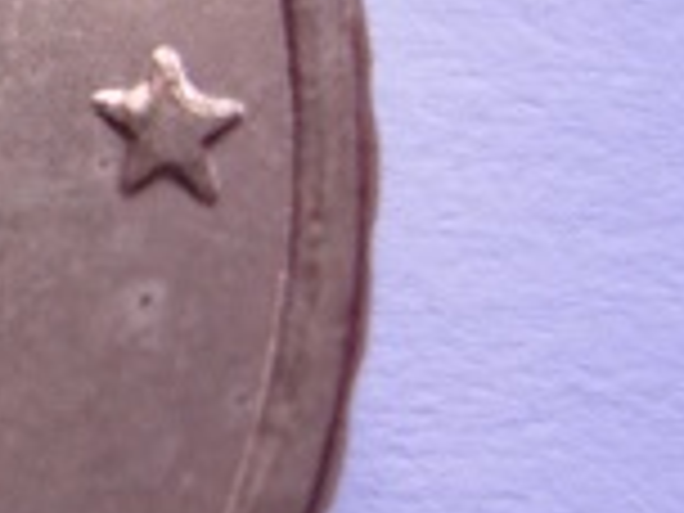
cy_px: 153
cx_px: -936
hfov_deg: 9.2
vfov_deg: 7.7
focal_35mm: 194
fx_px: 3833
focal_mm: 7.8
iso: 64
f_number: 2.8
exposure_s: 1/43.9
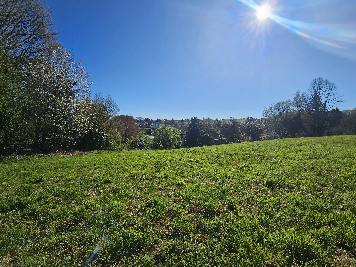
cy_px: 128
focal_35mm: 14
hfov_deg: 102.0
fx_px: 144
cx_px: 186
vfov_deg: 85.6
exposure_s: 1/4926
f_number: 2.2
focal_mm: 2.2
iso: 50
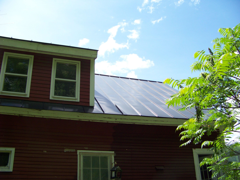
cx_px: 120
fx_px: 250
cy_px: 90
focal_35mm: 36
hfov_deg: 51.4
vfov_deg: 39.7
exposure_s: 1/640
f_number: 2.8
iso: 69
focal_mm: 5.85
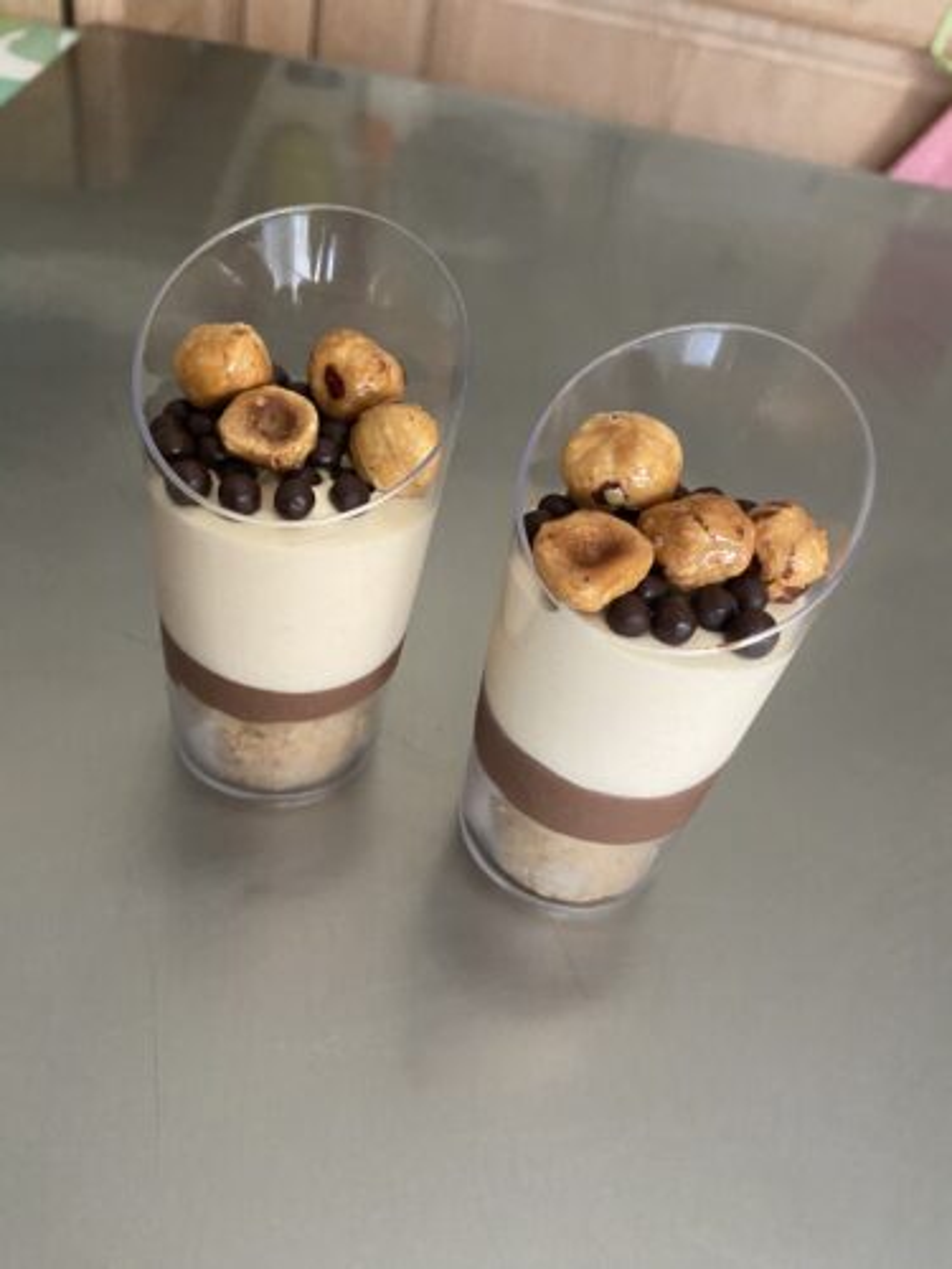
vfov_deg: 67.3
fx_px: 953
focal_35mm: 26
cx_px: 476
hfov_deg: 53.1
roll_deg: -12.8
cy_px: 634
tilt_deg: -39.0
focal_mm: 4.25
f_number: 1.8
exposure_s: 1/55
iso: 500
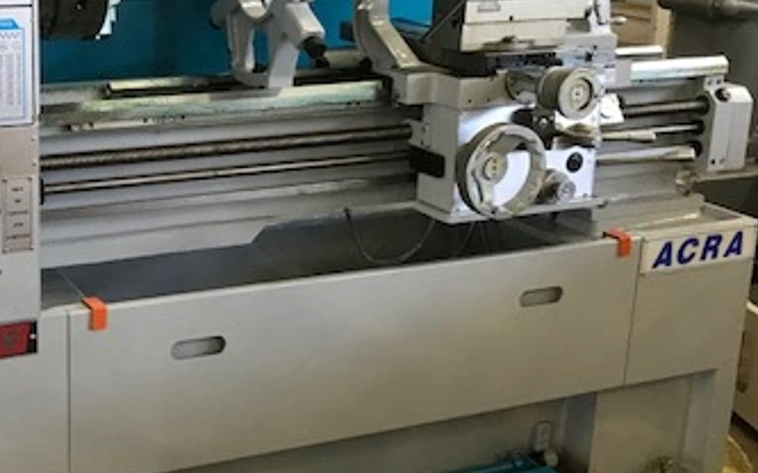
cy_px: 175
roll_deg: -0.3
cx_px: 130
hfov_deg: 34.4
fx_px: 1177
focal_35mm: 57
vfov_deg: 22.7
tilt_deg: -14.6
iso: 50
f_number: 1.8
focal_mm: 3.99
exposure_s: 1/16
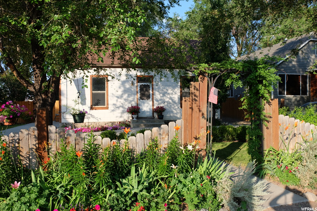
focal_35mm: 28
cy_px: 106
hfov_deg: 65.5
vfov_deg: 46.4
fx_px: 247
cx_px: 158
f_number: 8
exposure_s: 1/280
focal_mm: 18.5
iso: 400
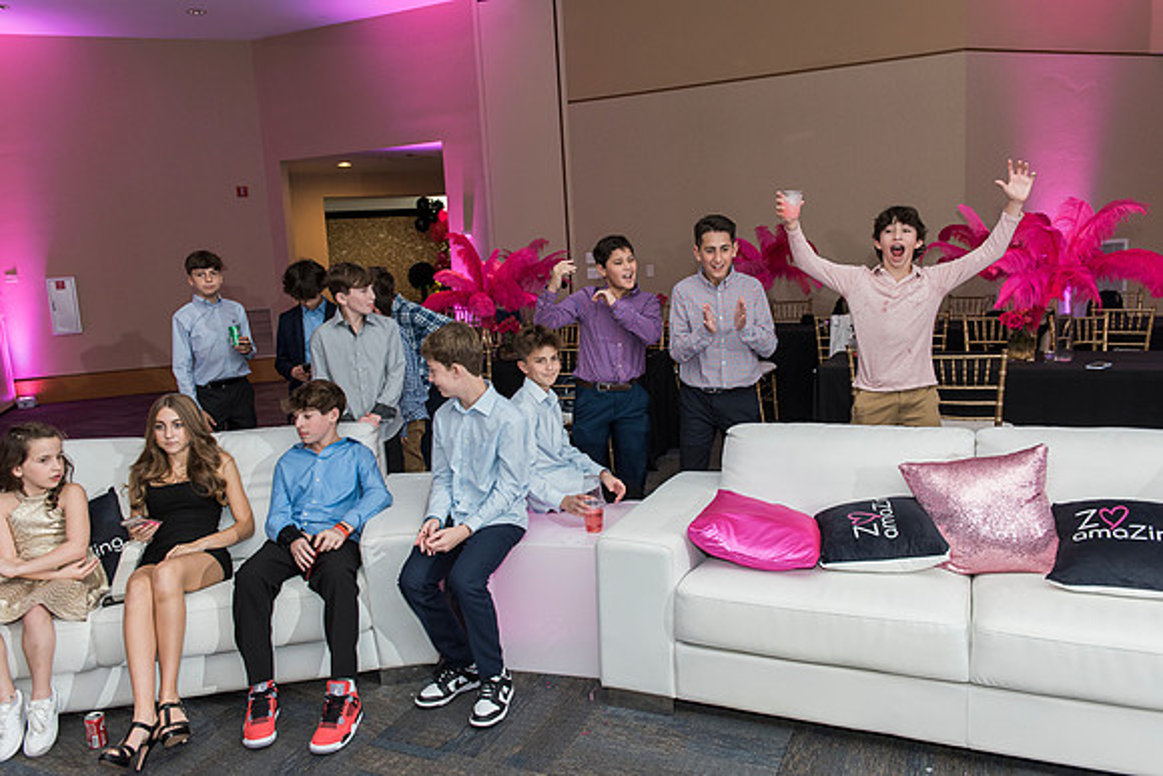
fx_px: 905
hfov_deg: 65.5
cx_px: 582
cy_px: 388
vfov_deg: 46.4
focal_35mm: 28
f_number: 4
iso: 1250
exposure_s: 1/100
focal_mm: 28
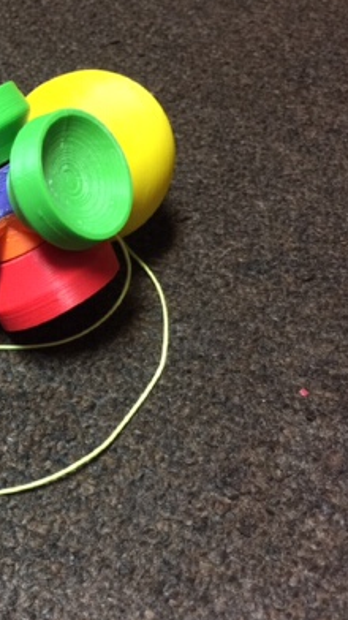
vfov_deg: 47.4
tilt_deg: -48.2
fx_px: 707
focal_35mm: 43
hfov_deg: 25.4
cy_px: 308
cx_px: -47
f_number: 2.2
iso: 125
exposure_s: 1/15
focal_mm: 4.15
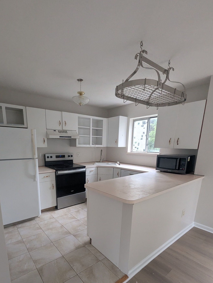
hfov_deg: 74.1
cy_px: 178
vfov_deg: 89.0
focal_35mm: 17
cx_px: 86
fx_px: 139
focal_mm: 1.95
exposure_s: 1/171
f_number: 2.2
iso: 160
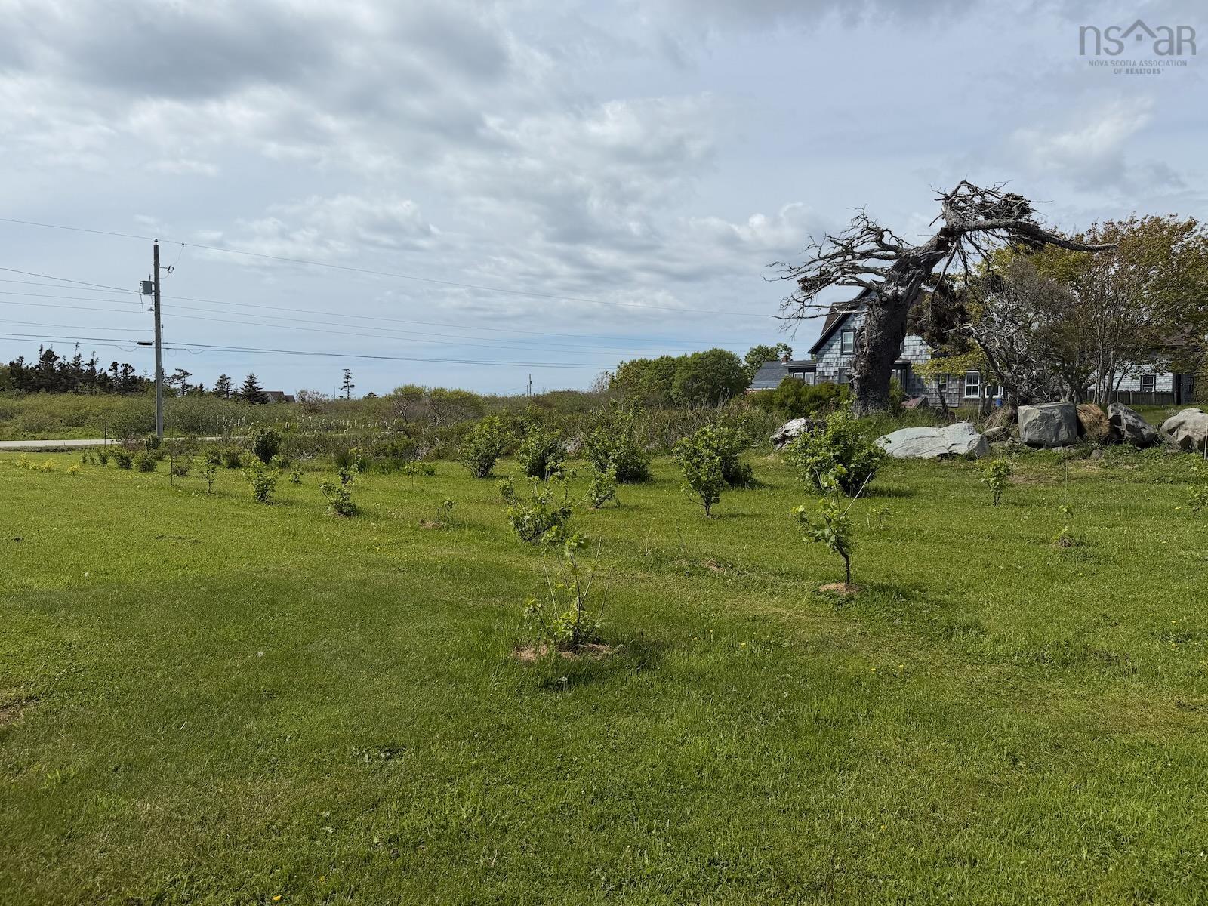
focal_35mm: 24
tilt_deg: -3.9
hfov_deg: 71.6
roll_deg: +0.2
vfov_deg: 56.8
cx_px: 604
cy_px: 453
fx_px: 838
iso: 80
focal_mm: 6.76
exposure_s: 1/8130
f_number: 1.78
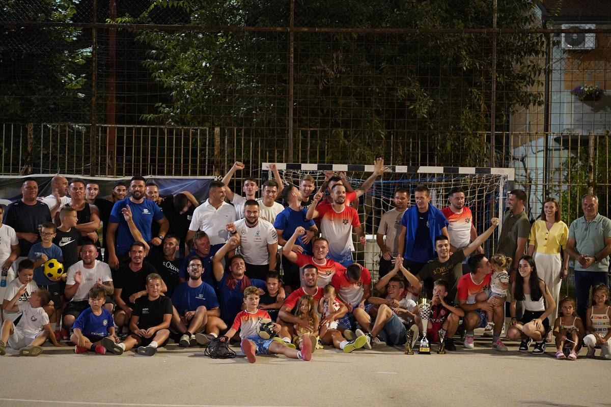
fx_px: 1188
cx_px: 306
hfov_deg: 28.8
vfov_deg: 19.5
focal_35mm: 70
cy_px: 204
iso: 6400
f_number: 2.8
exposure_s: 1/160
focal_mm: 70
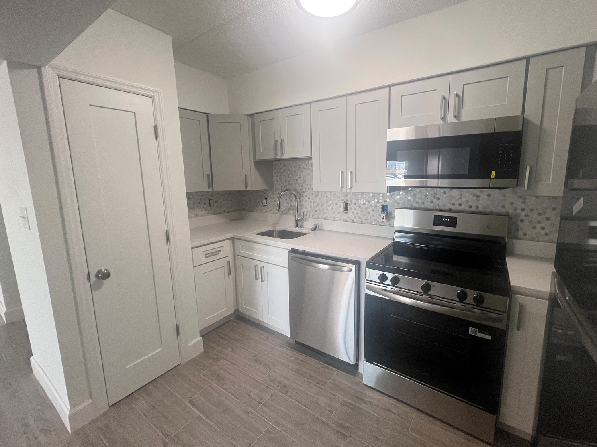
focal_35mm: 14
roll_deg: +0.9
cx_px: 321
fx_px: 241
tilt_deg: -9.2
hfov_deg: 101.9
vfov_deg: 85.6
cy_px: 214
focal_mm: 1.57
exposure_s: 1/120
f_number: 1.8
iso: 160
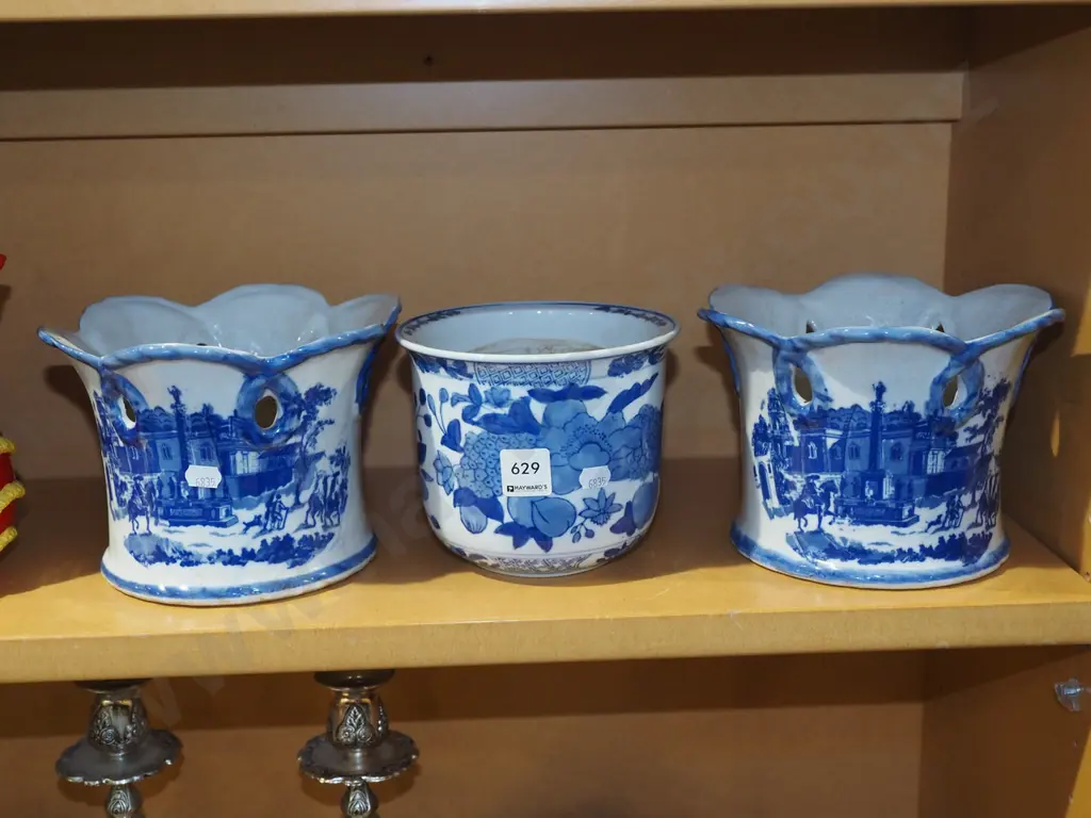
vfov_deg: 32.9
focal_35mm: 44
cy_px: 409
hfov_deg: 42.9
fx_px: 1387
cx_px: 546
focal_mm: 22
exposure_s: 1/60
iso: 1600
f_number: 5.6
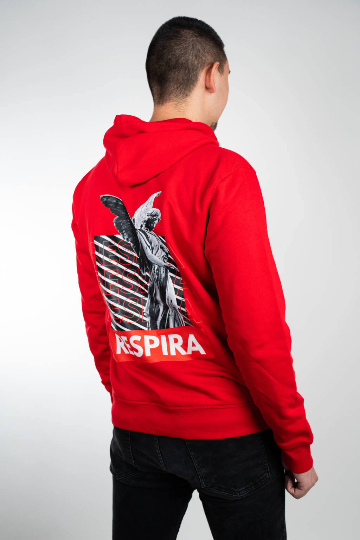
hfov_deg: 36.9
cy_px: 270
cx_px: 180
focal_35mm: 36
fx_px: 540
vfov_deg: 53.1
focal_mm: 36
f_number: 4
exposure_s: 1/160
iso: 1000
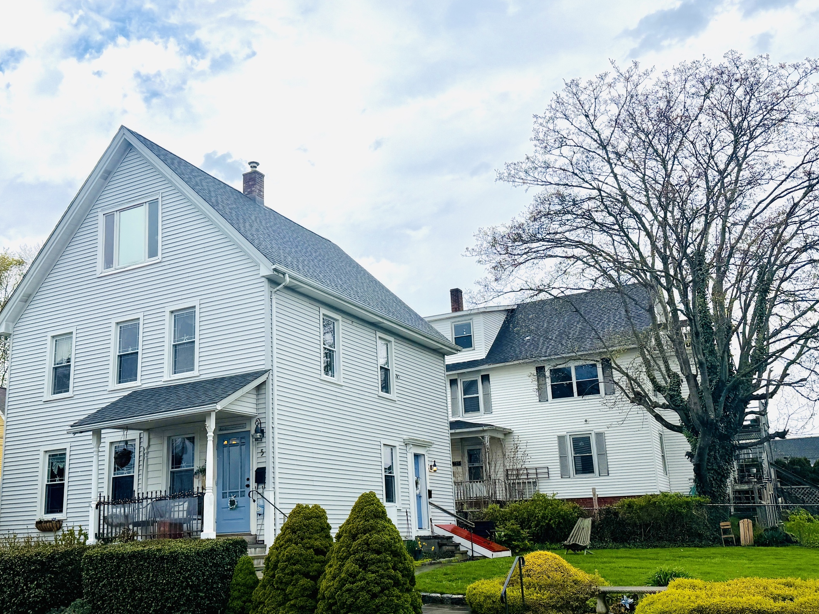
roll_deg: +1.8
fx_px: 828
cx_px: 354
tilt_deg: +14.9
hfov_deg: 52.5
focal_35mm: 35
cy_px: 333
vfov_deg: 40.7
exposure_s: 1/7353
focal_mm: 6.76
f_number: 1.78
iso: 80
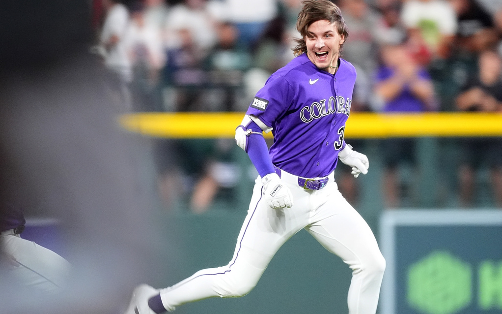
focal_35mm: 920
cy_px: 160
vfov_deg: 1.4
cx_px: 251
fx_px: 12582
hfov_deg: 2.3
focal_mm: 600
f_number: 4
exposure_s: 1/250
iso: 6400
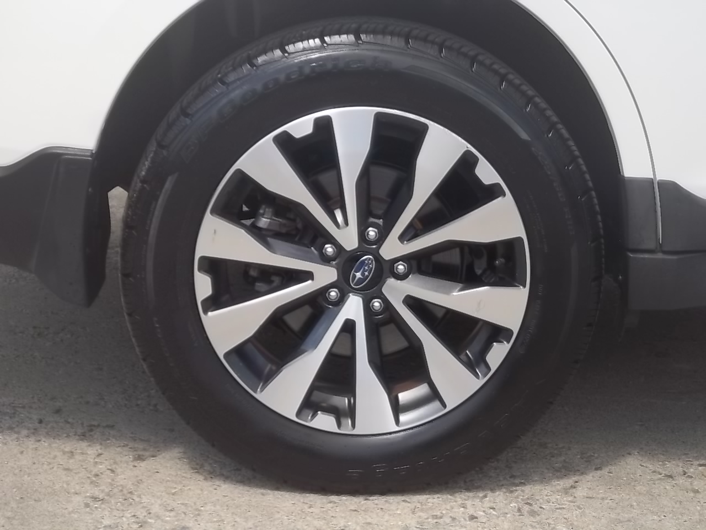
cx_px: 353
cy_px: 265
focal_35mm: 89
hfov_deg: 22.0
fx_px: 1815
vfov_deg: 16.6
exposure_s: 1/200
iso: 64
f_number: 4.18
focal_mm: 15.99
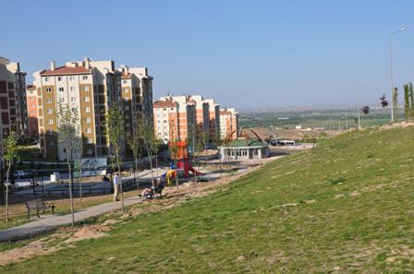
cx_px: 207
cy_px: 137
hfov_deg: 37.9
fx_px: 603
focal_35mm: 52
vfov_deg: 25.7
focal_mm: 35
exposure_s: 1/200
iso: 200
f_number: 14
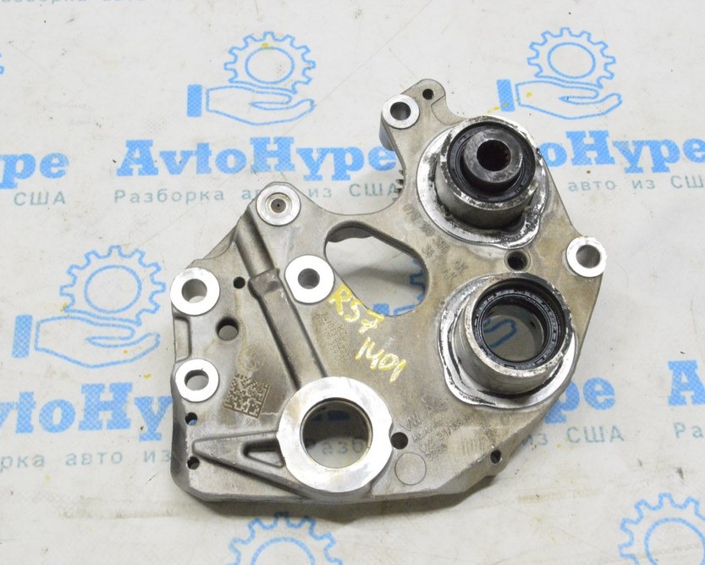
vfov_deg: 28.3
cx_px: 358
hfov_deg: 35.0
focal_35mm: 54
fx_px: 1118
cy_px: 288
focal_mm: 31
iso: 6400
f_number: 20
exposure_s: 1/20
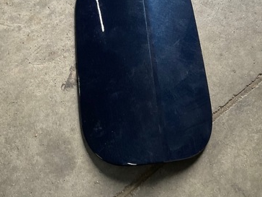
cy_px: 41
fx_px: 386
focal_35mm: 51
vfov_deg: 28.0
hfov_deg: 37.5
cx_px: 122
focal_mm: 3
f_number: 1.8
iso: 80
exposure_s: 1/50
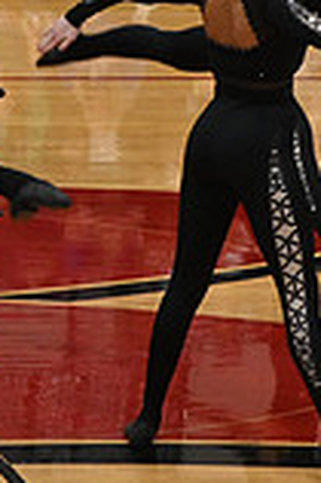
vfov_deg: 5.3
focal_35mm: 386
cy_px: 20
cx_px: -553
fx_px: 5174
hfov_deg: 3.5
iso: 3200
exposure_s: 1/400
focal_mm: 70
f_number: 4
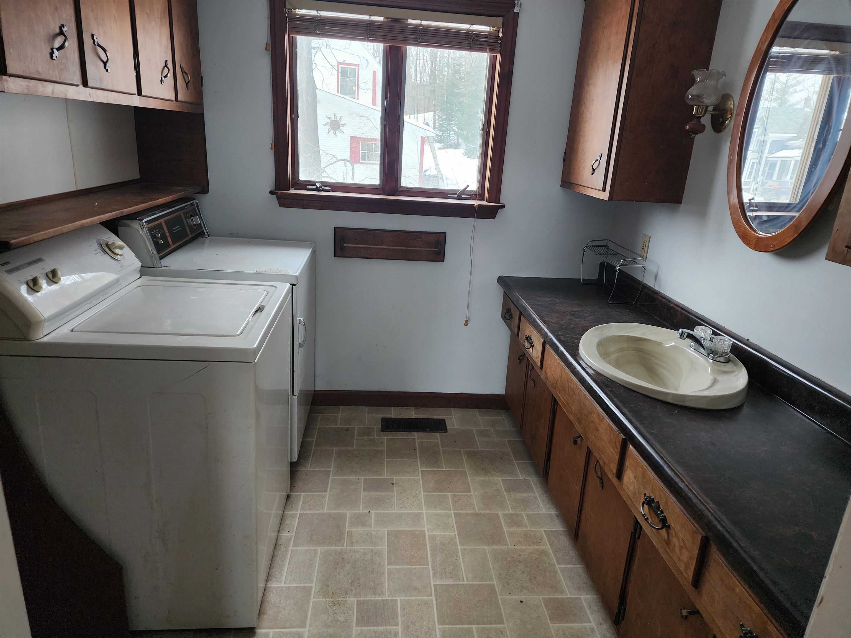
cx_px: 426
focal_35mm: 23
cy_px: 319
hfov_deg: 73.9
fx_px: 565
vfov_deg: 58.9
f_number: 1.8
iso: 640
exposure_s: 1/40
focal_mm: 6.4
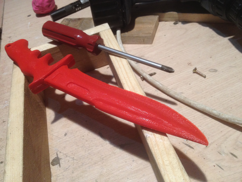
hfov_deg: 52.6
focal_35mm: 35
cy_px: 91
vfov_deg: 40.7
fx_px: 245
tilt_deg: -46.9
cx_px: 121
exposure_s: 1/20
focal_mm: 4.28
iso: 125
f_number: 2.4
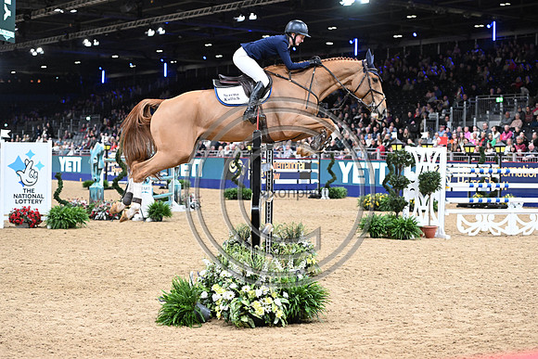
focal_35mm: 75
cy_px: 180
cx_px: 269
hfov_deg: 27.0
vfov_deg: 18.2
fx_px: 1121
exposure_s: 1/800
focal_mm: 75
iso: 6400
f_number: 3.5
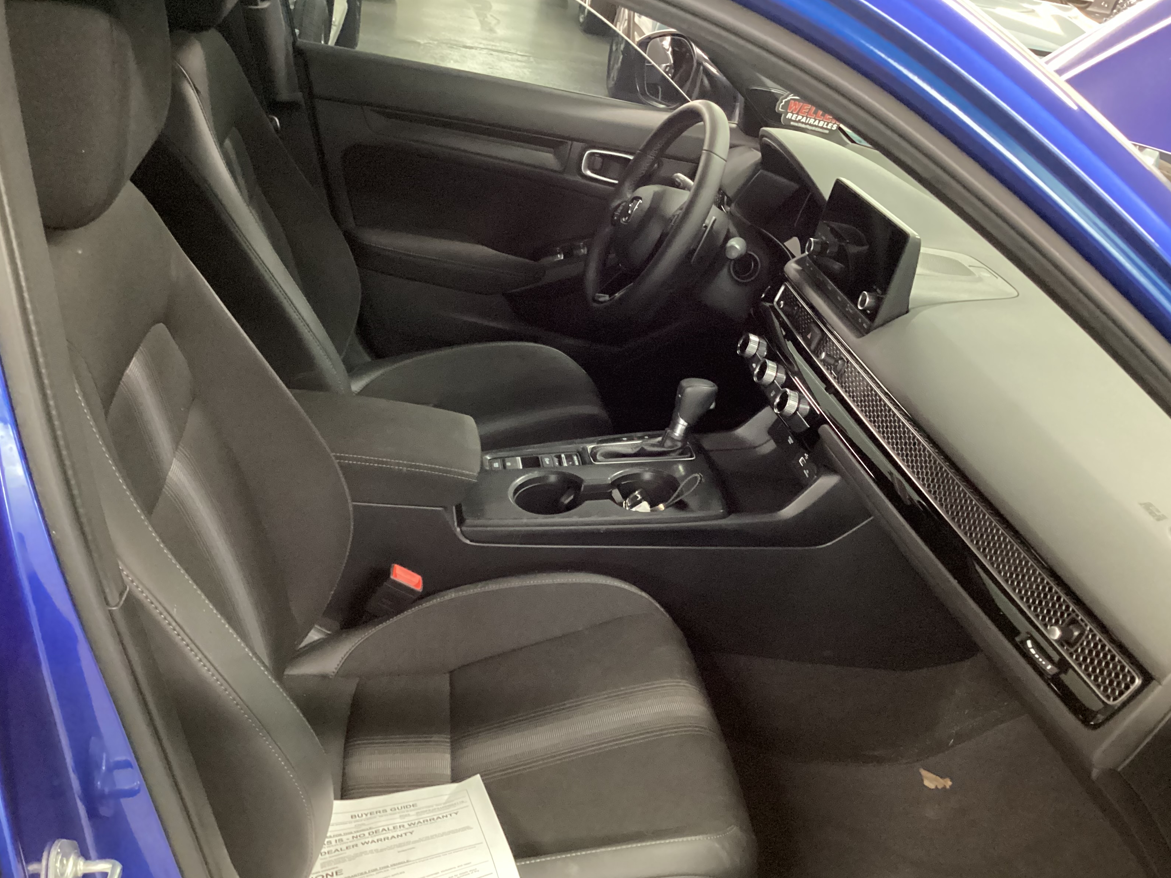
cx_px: 586
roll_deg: -10.8
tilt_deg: -29.2
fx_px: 1083
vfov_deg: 44.2
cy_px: 450
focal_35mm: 32
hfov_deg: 56.8
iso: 640
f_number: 2.4
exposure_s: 1/17
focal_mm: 3.3
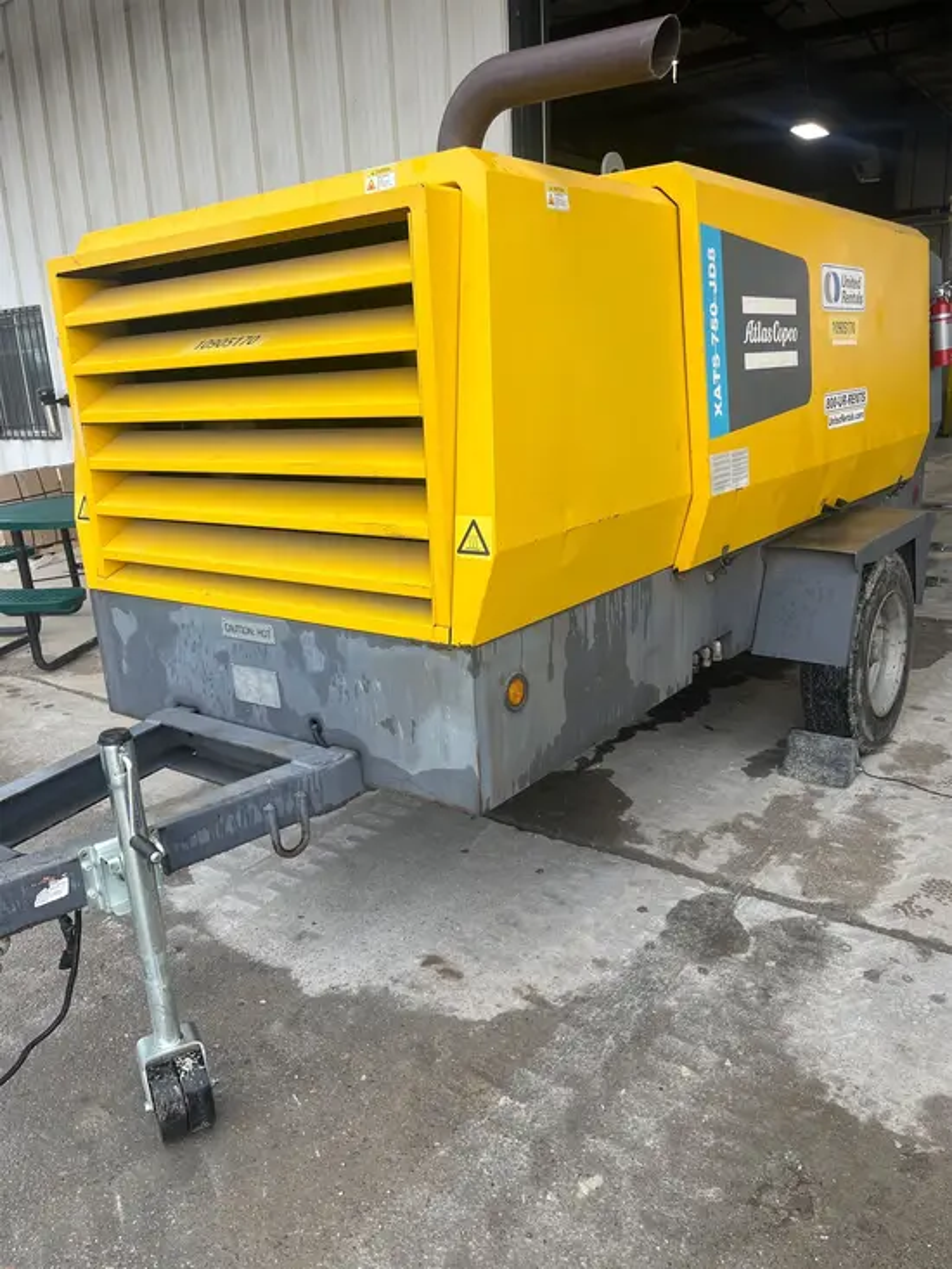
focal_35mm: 26
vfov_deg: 67.3
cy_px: 634
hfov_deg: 53.1
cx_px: 476
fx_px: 953
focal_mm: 5.1
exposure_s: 1/120
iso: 32
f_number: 1.6
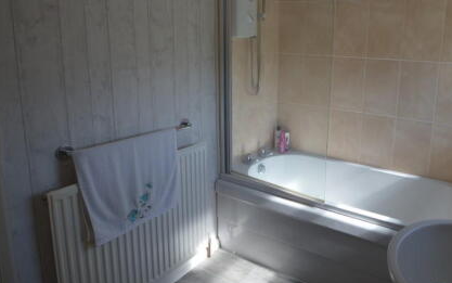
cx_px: 318
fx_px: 296
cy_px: 98
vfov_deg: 50.3
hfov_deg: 71.5
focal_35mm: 24
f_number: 4
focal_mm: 10
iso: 100
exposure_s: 1/250
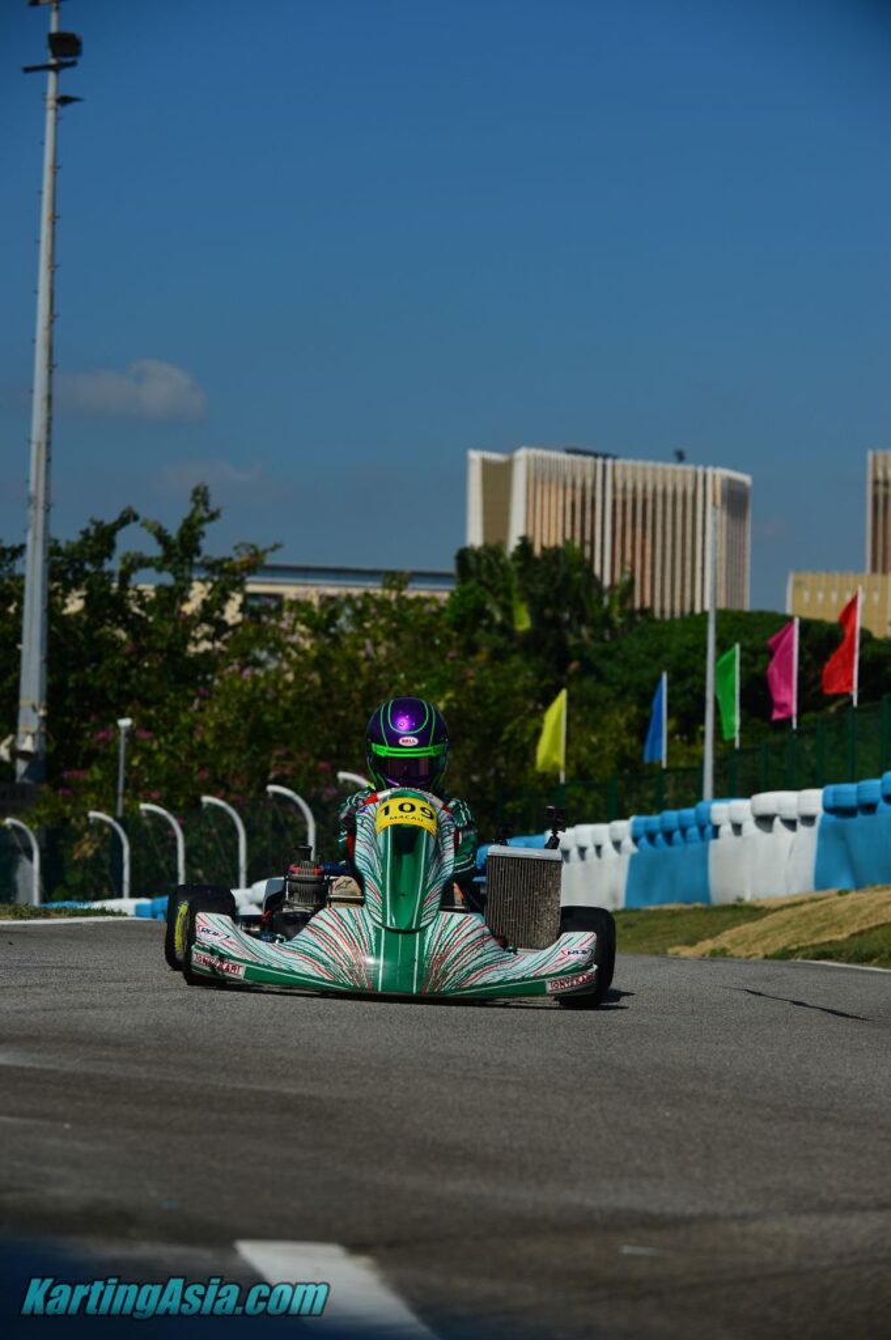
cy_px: 670
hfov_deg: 11.8
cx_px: 446
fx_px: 4313
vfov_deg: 17.7
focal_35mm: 116
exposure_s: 1/1600
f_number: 4
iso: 100
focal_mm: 116
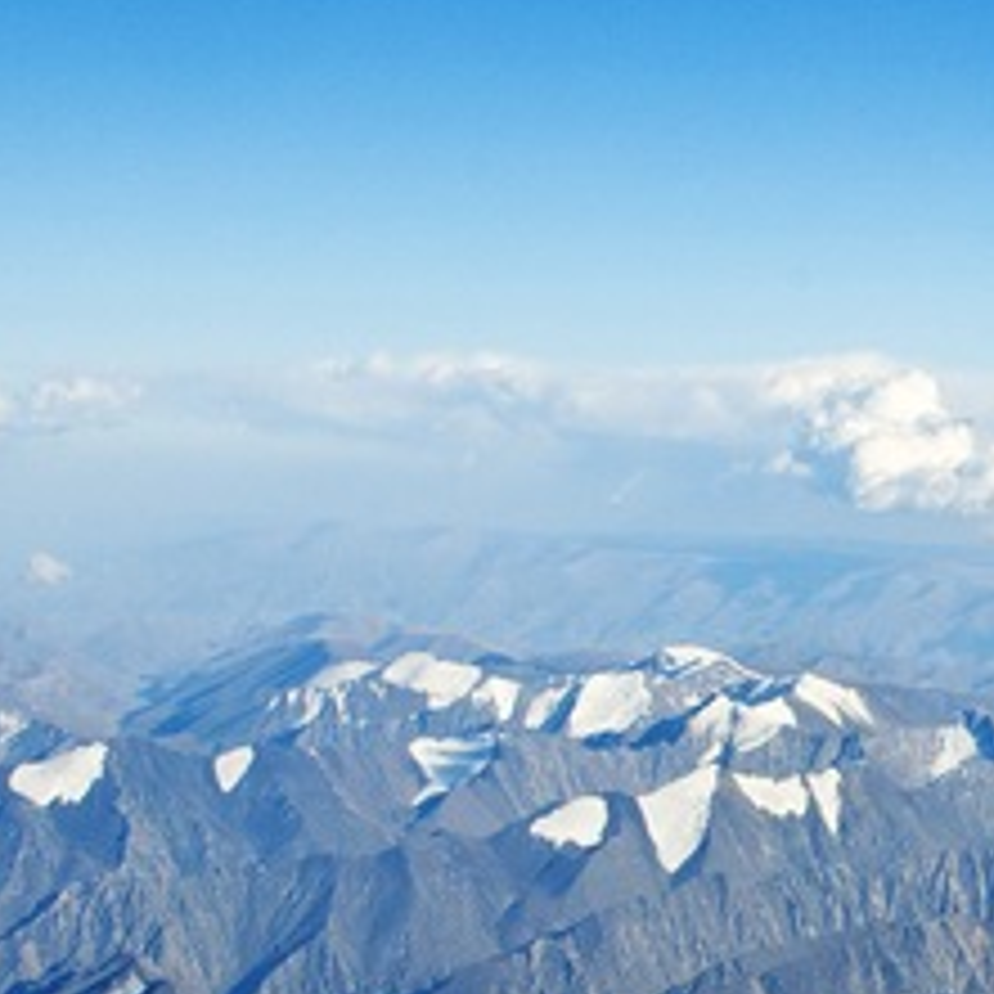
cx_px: 1435
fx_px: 4191
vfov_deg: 13.4
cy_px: 877
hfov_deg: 12.9
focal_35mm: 129
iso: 200
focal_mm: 28
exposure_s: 1/200
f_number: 10
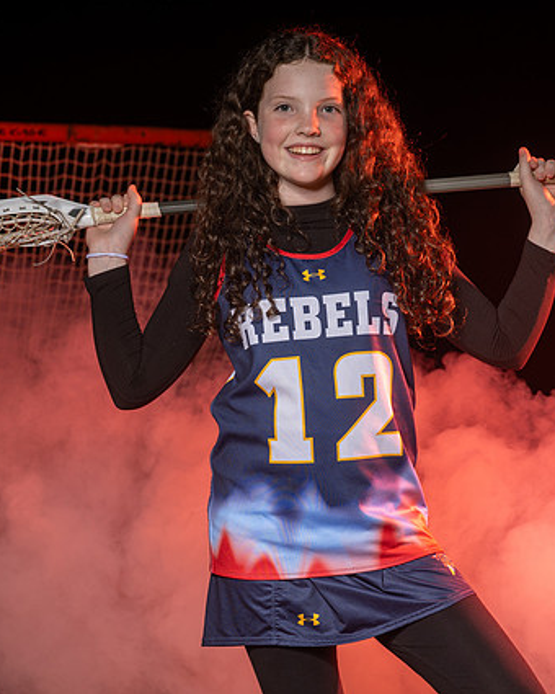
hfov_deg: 8.9
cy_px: 341
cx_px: 320
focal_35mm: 173
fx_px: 3552
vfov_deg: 11.2
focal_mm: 115
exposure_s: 1/200
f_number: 7.1
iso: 64
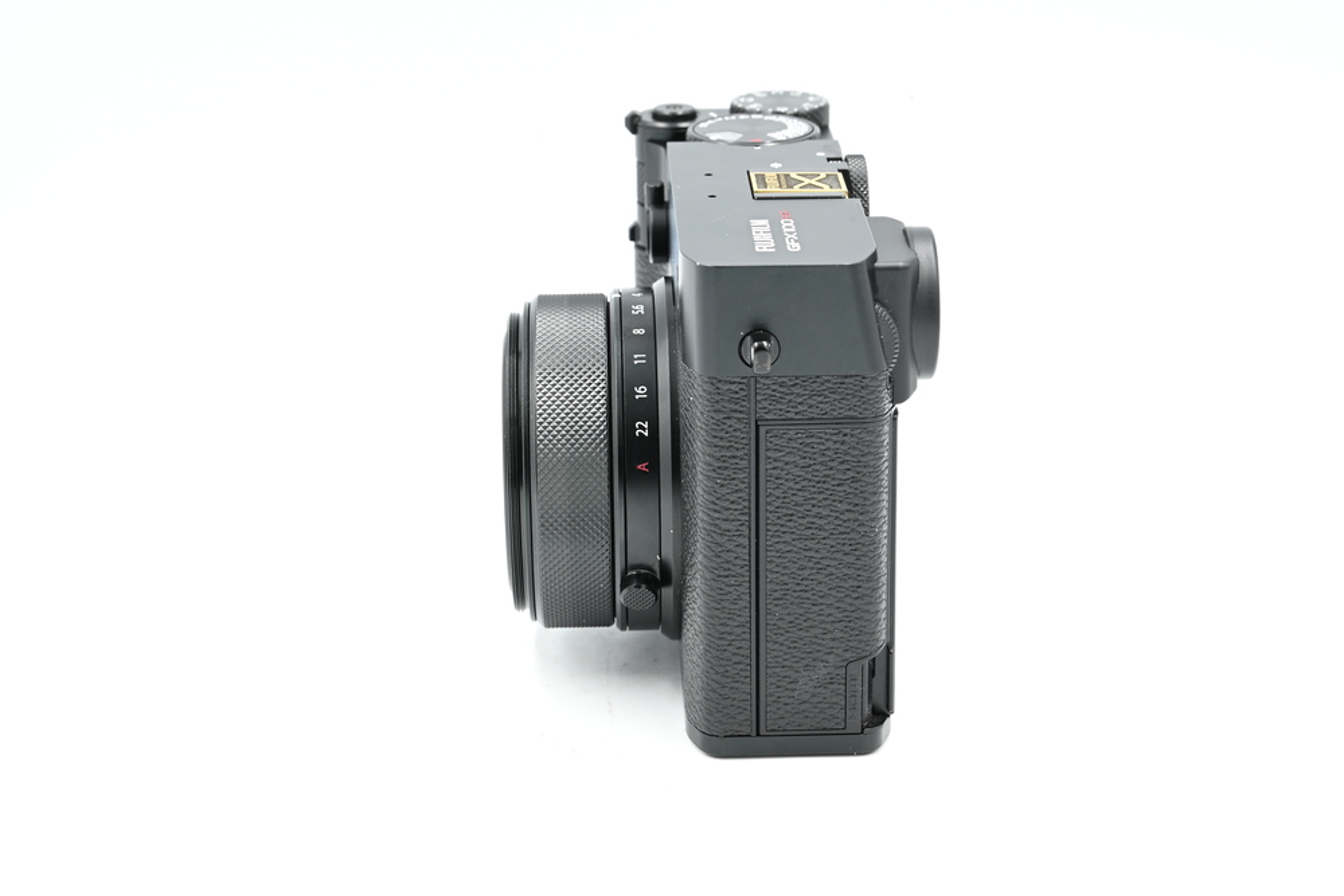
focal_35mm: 70
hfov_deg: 28.8
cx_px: 672
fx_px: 2614
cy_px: 448
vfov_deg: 19.5
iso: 100
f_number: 14
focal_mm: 70
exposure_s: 1/6
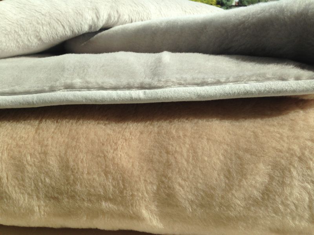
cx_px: 157
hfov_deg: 55.4
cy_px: 118
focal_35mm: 33
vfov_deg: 42.9
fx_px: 299
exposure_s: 1/919
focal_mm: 4.13
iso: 50
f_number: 2.4
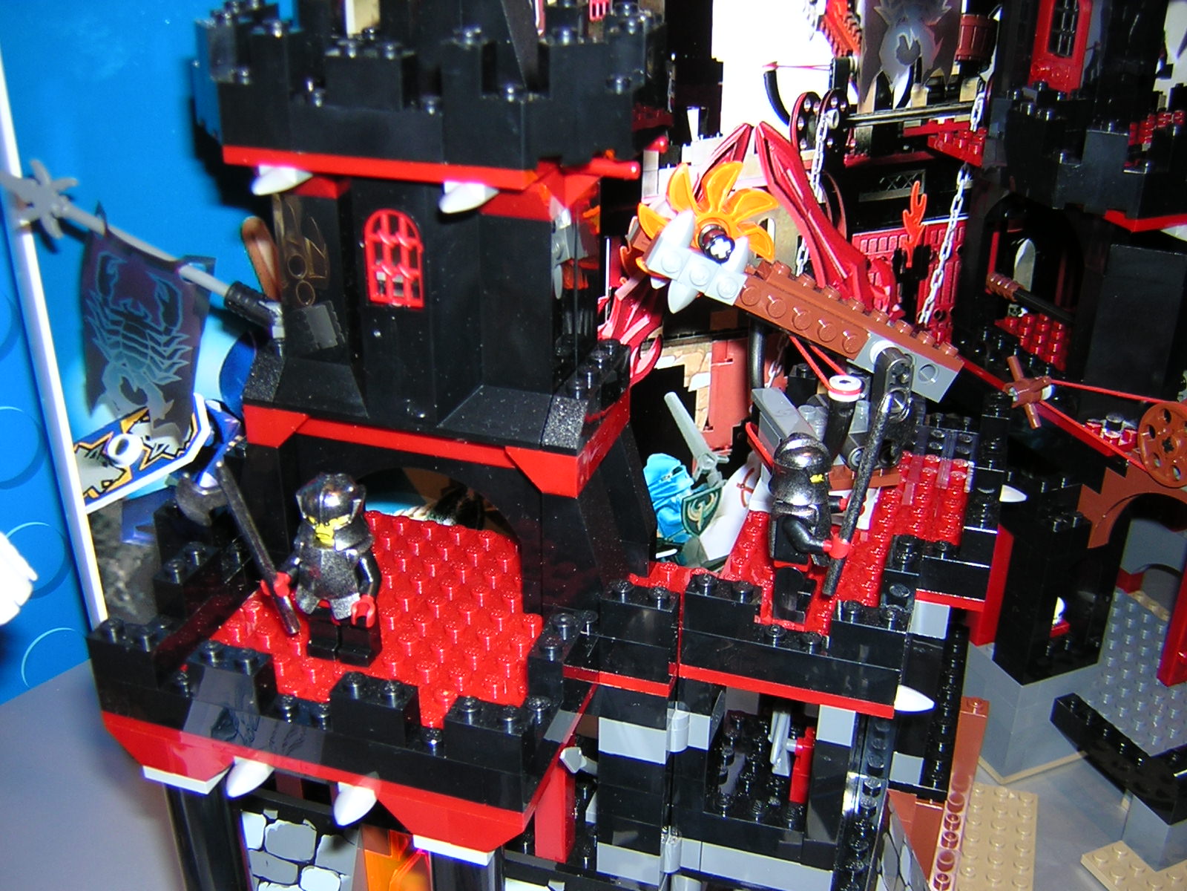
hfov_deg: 51.4
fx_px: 1234
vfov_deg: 39.7
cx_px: 594
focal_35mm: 36
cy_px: 446
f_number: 2.6
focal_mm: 4.7
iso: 100
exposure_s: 1/60.1
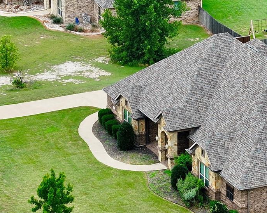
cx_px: 204
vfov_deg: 7.6
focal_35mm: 204
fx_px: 1612
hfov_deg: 9.4
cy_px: 112
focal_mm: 19.35
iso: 100
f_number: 2.8
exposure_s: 1/400
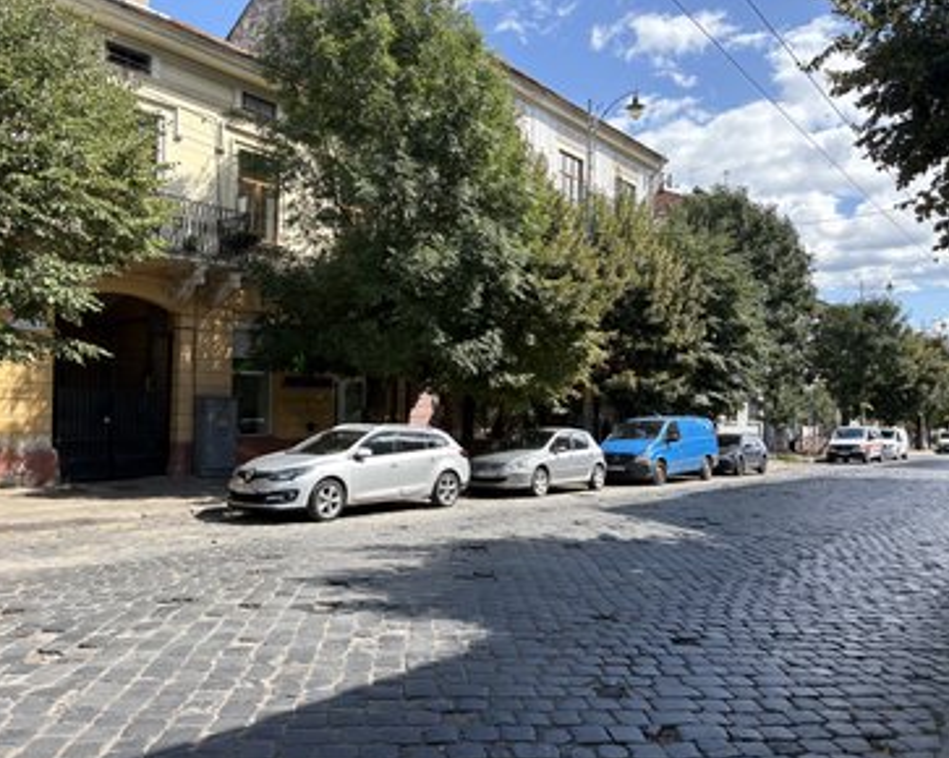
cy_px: 387
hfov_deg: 62.2
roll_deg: +1.4
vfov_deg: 51.5
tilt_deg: +1.0
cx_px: 494
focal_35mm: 28
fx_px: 786
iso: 50
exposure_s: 1/1337
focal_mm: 5.96
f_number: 1.6
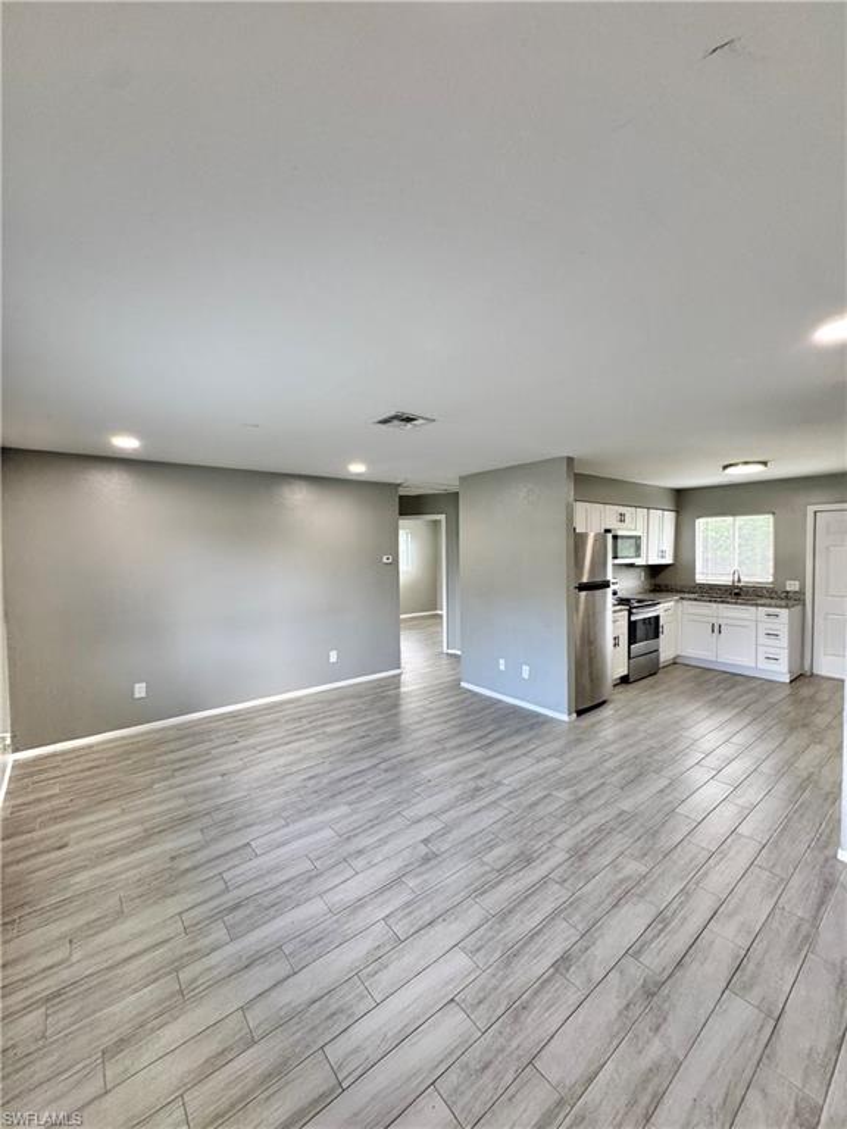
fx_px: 457
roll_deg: +0.5
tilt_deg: -3.3
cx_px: 424
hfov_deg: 85.7
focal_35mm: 14
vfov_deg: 102.1
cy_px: 564
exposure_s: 1/120
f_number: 2.2
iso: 250
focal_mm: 2.22
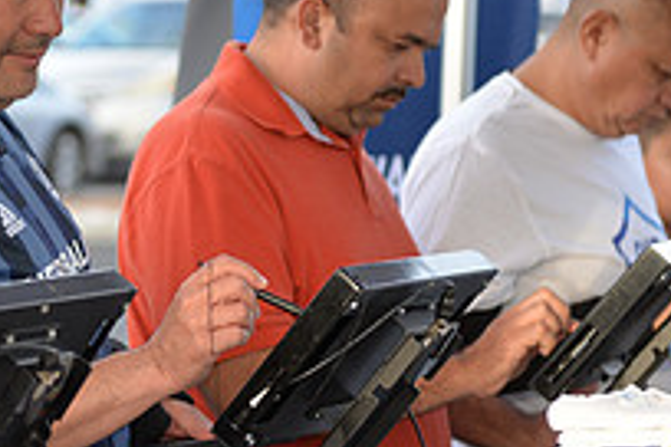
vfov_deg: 6.9
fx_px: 3709
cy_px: 192
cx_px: -13
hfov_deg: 10.2
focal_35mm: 199
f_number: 2.8
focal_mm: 70
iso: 560
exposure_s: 1/640
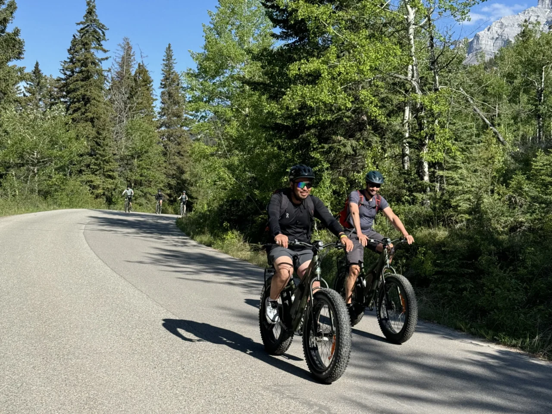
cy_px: 207
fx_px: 765
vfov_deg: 30.3
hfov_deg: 39.7
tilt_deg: -1.4
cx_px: 276
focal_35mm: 48
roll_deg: +2.6
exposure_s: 1/2331
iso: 64
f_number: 1.78
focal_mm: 6.76
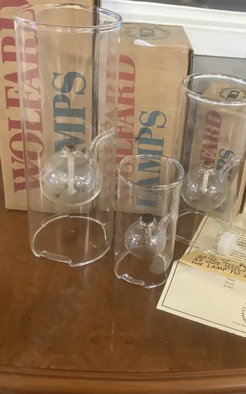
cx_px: 167
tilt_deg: -28.8
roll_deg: -6.1
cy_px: 174
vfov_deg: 47.1
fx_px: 451
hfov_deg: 30.3
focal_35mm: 42
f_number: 1.8
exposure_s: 1/33
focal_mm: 3.99
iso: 250
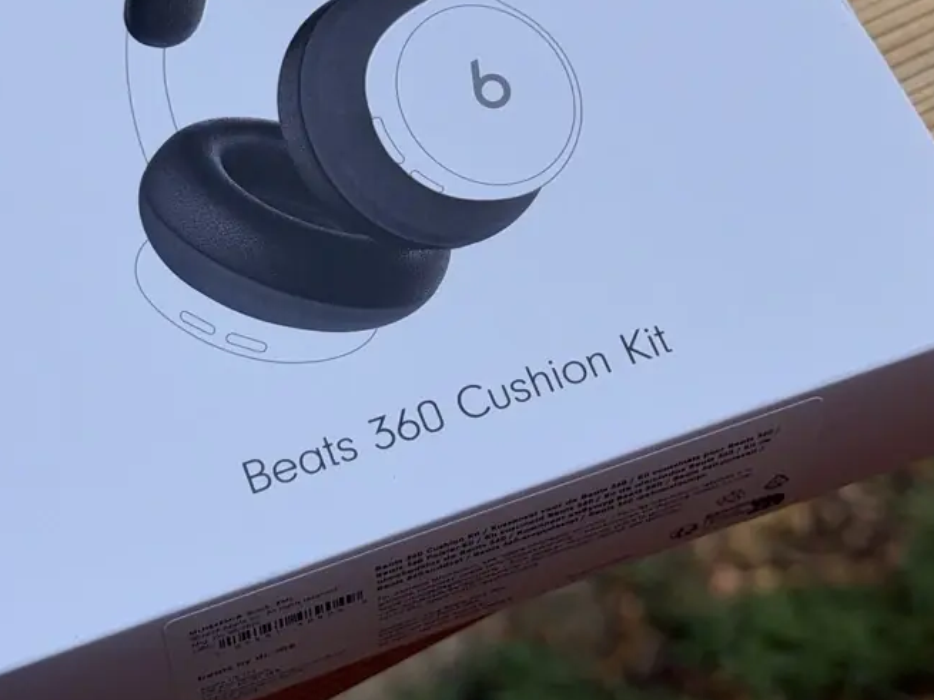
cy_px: 125
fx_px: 2374
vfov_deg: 16.6
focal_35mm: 88
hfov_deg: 22.2
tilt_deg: -56.2
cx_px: 414
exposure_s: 1/287
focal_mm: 6.76
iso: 64
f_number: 1.78
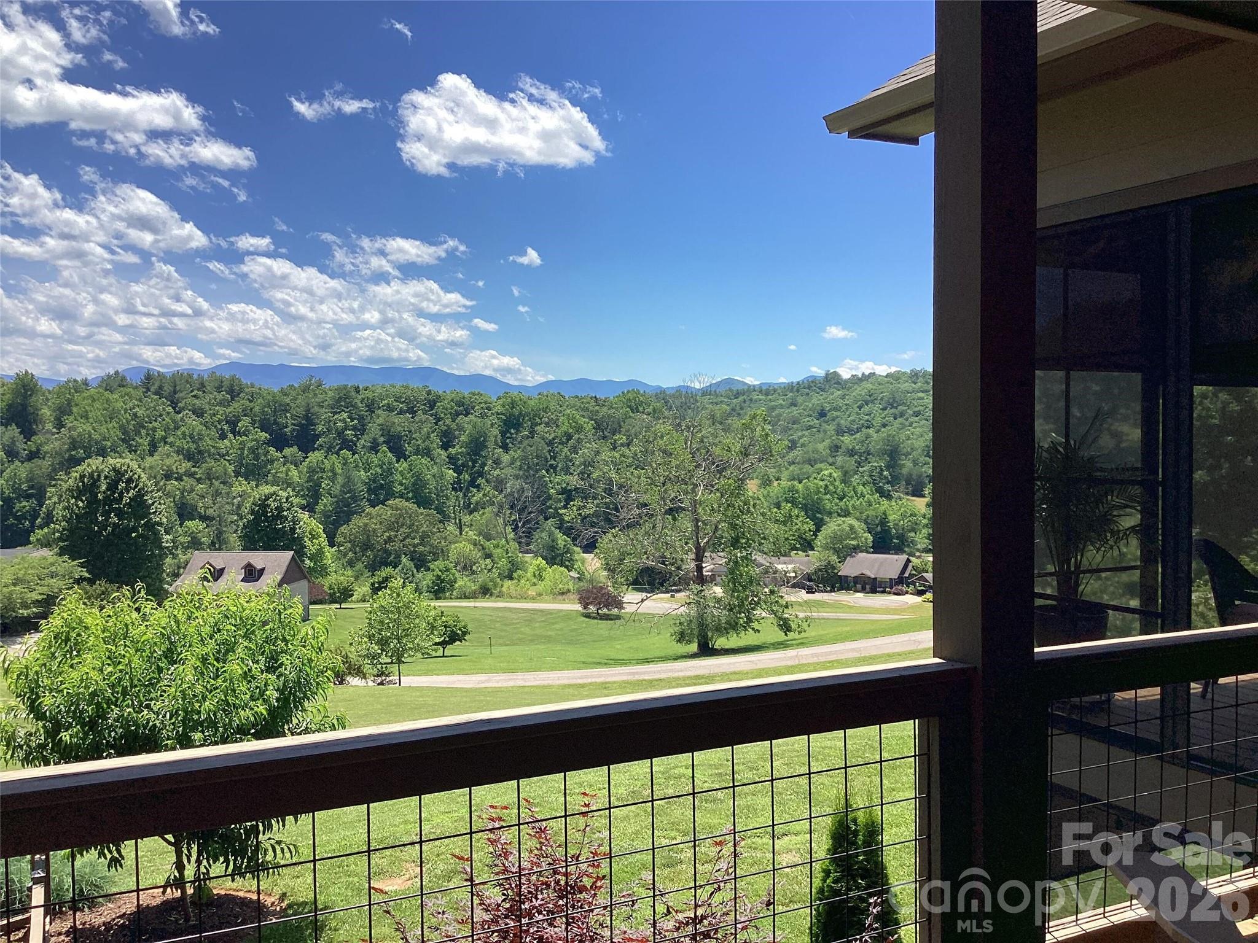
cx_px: 629
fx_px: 1127
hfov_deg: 58.4
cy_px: 472
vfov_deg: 45.4
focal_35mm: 31
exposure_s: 1/1235
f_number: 2.4
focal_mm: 3.3
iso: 25
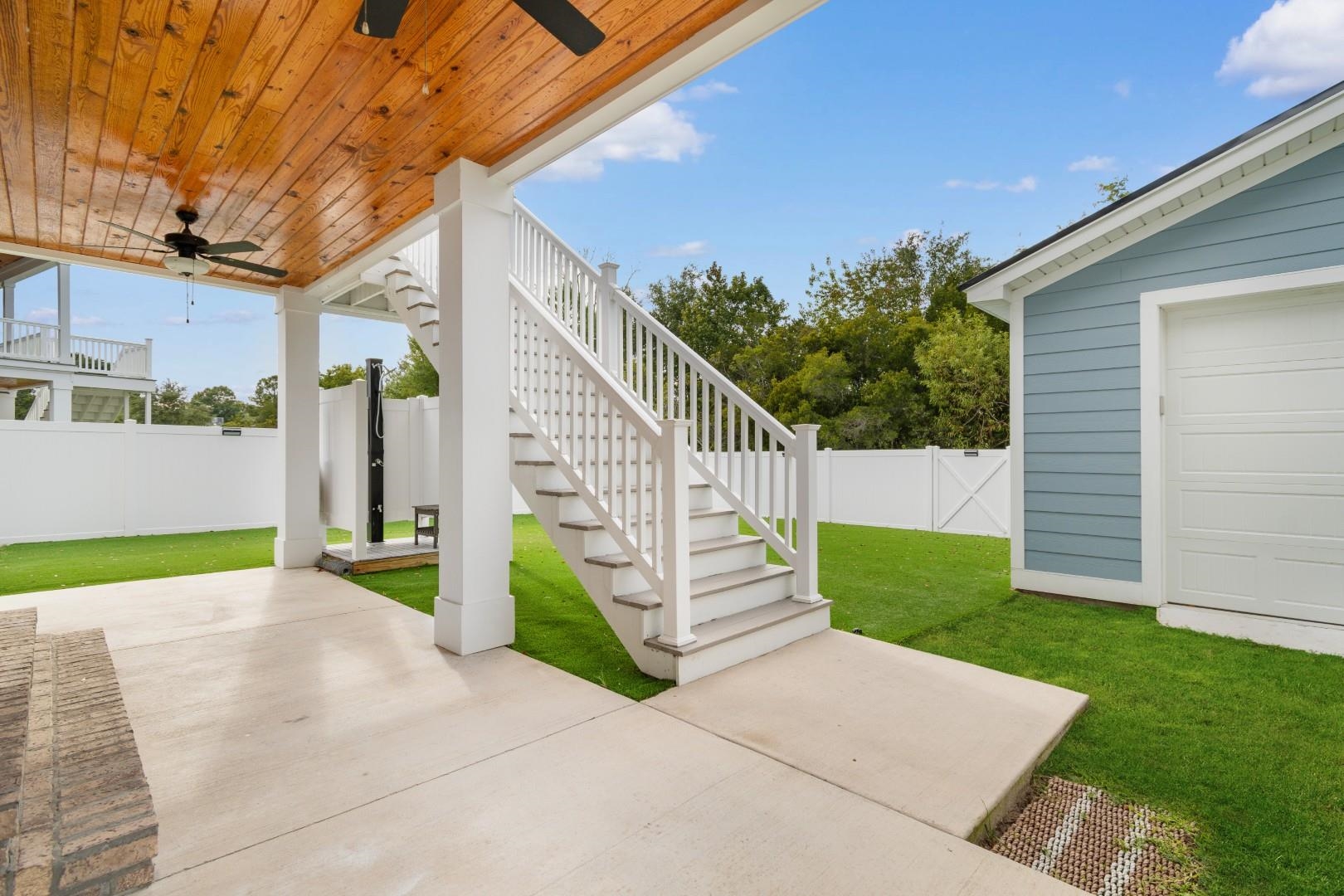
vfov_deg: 73.7
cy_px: 448
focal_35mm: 16
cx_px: 672
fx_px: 597
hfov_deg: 96.7
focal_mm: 11
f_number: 7.1
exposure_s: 1/200
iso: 100
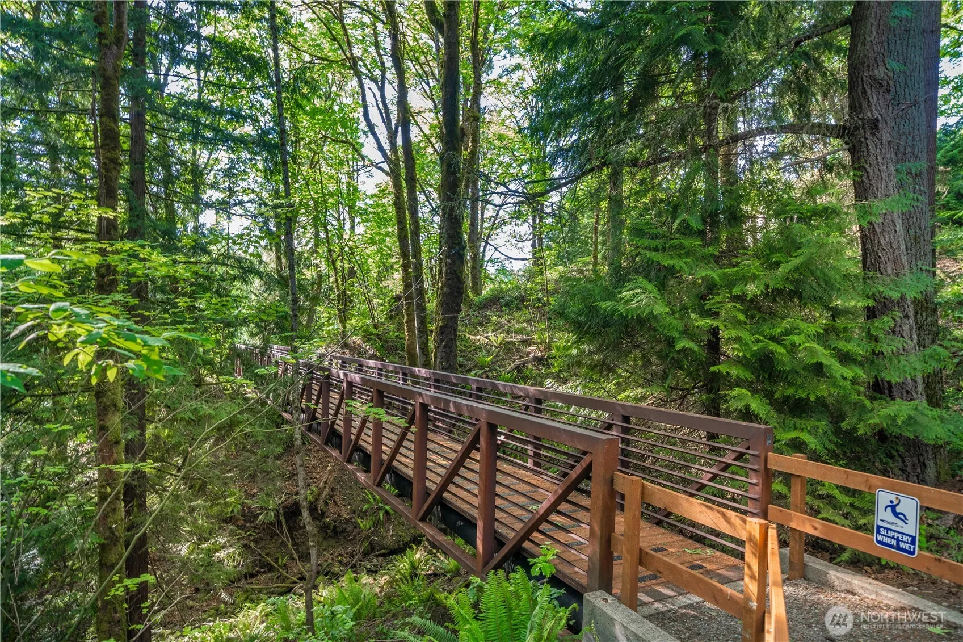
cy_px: 321
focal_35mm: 20
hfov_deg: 84.0
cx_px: 482
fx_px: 535
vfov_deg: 61.9
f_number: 7.1
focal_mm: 20
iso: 800
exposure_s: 1/30
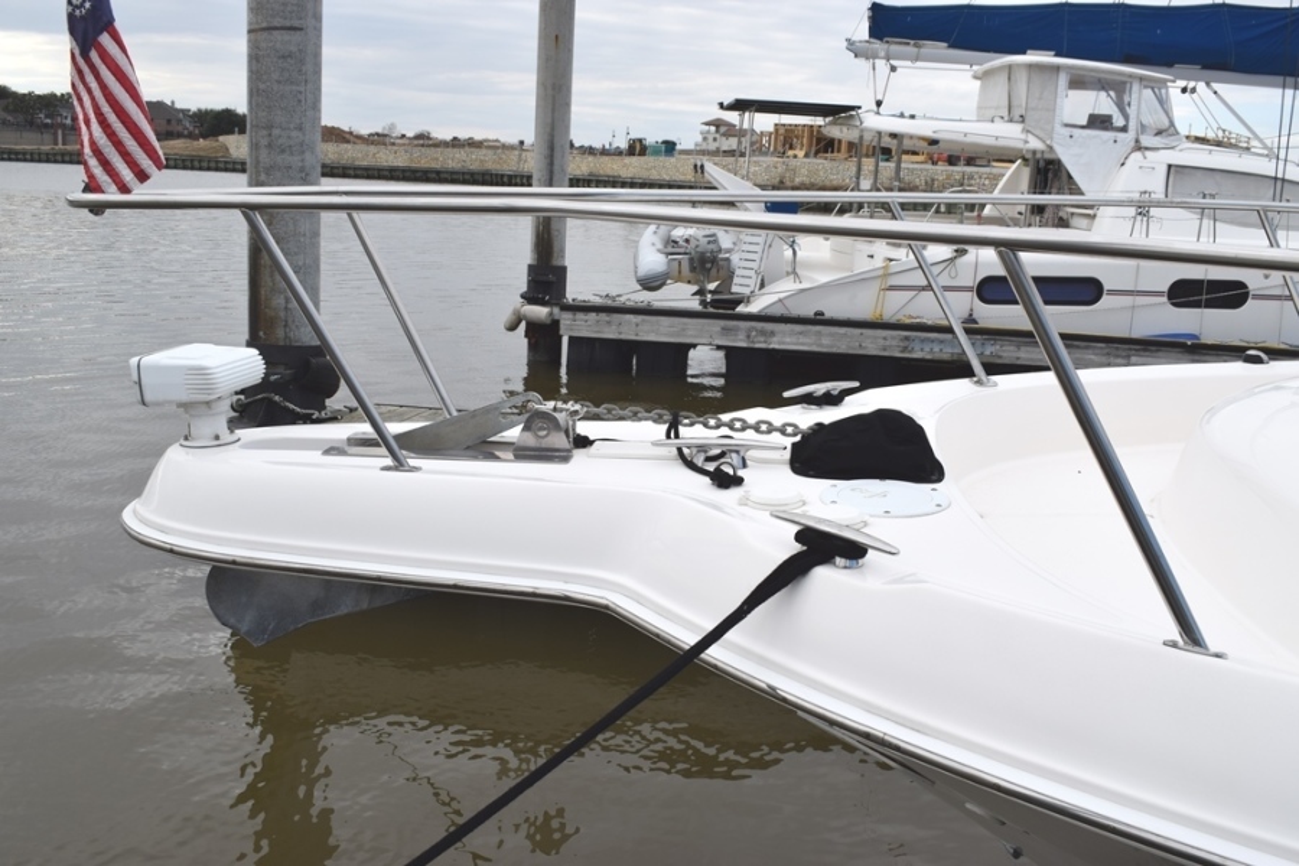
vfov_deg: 38.4
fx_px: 1245
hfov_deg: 55.1
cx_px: 650
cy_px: 433
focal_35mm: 34
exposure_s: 1/400
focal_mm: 23
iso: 200
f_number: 10
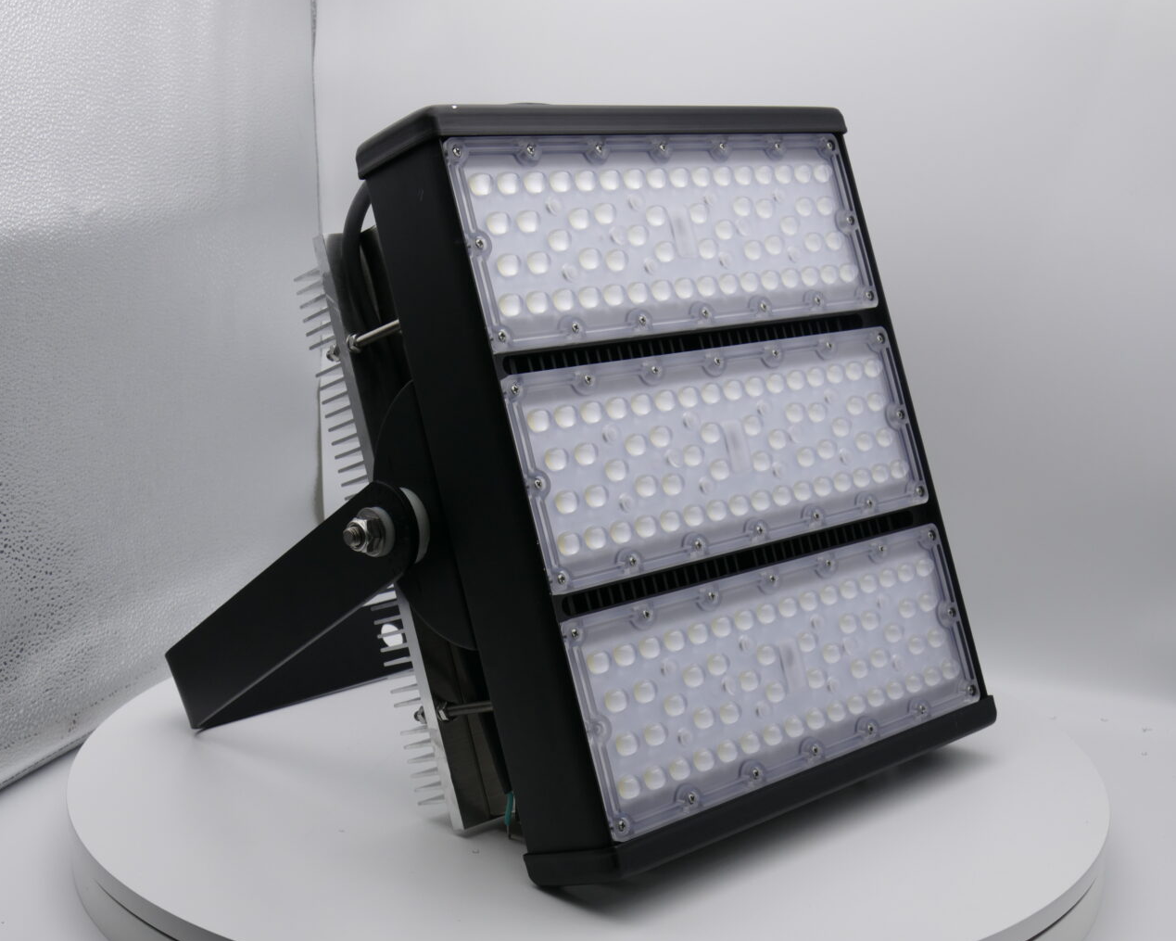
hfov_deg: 37.3
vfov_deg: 30.2
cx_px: 498
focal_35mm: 50
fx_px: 1740
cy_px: 470
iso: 125
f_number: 6.3
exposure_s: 1/100
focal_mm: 16
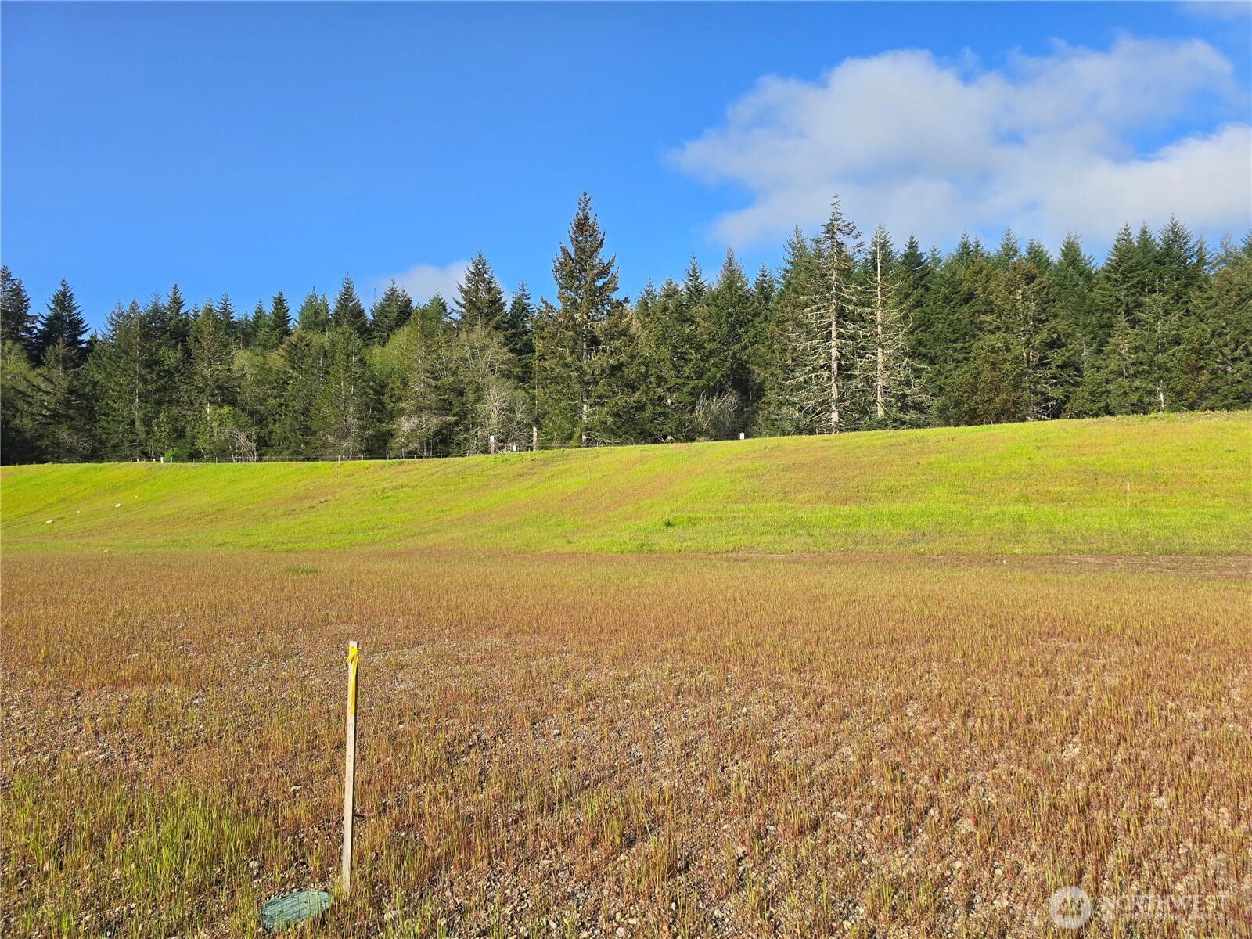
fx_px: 832
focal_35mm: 23
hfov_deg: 73.9
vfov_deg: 58.9
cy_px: 470
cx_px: 626
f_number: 1.7
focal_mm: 6.3
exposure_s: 1/588
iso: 12
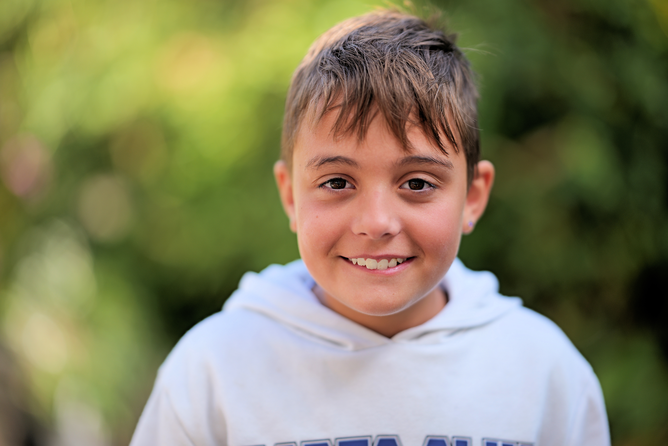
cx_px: 334
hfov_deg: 23.9
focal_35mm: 85
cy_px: 223
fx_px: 1577
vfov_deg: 16.1
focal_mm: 85
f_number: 1.2
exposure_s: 1/1600
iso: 100
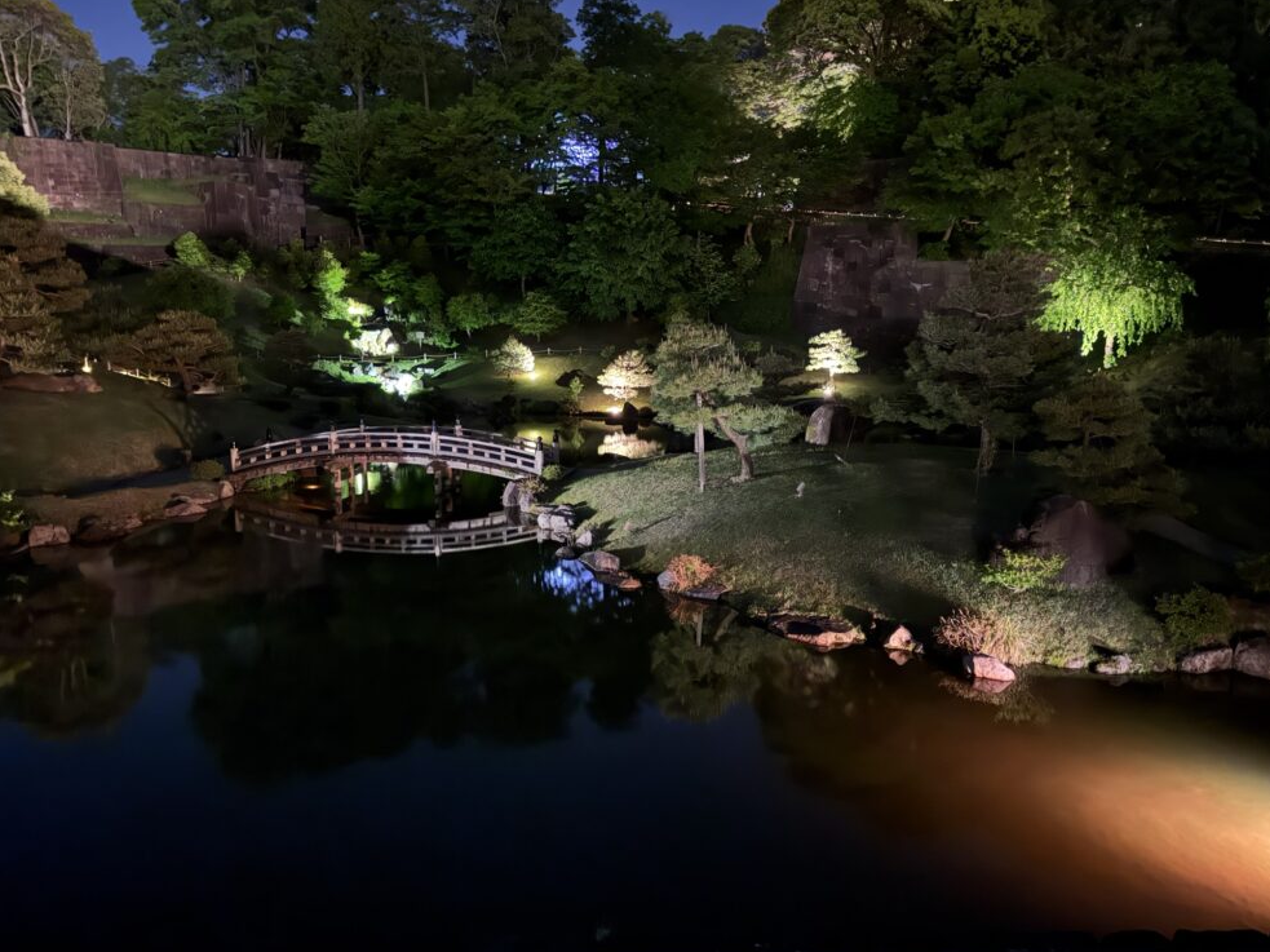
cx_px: 638
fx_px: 917
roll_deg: +0.7
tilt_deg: -7.6
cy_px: 468
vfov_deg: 54.9
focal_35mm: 25
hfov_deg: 69.4
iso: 8000
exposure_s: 1/2
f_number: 1.78
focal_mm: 6.76
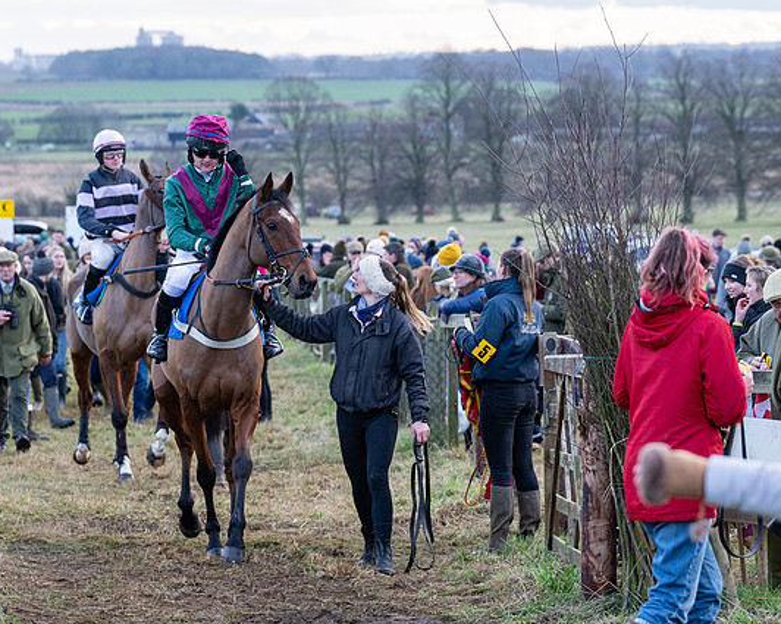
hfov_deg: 11.2
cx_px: 325
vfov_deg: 8.9
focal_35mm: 173
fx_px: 3997
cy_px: 326
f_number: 4
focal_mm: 97
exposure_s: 1/400
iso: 1000
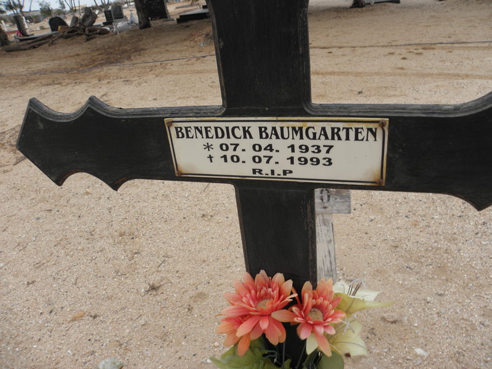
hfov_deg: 67.3
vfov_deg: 53.1
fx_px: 370
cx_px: 246
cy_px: 184
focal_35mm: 26
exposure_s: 1/50
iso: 64
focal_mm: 4.6
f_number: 2.8
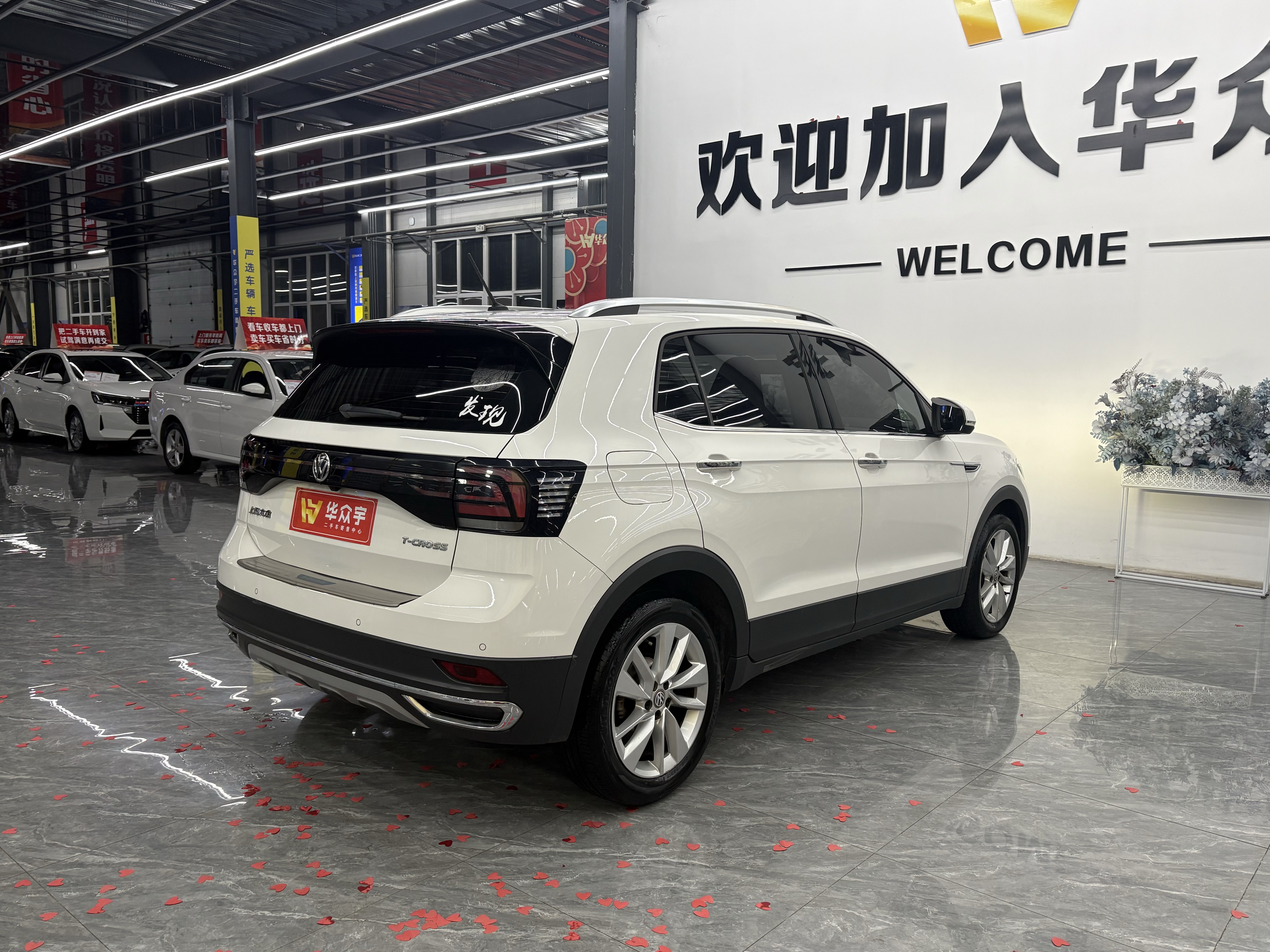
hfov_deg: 65.3
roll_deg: +0.0
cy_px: 484
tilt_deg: -7.2
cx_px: 620
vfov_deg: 51.4
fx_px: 991
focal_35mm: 27
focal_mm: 5.96
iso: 100
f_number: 1.6
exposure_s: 1/100
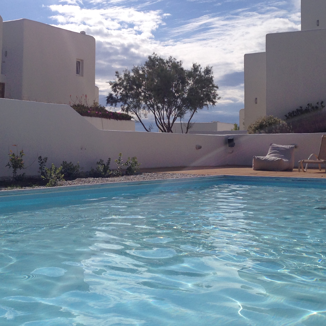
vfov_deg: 28.8
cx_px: 164
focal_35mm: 59
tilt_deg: +4.5
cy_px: 101
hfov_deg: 29.1
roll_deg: -3.4
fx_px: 629
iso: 50
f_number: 2.4
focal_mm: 4.12
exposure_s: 1/5435
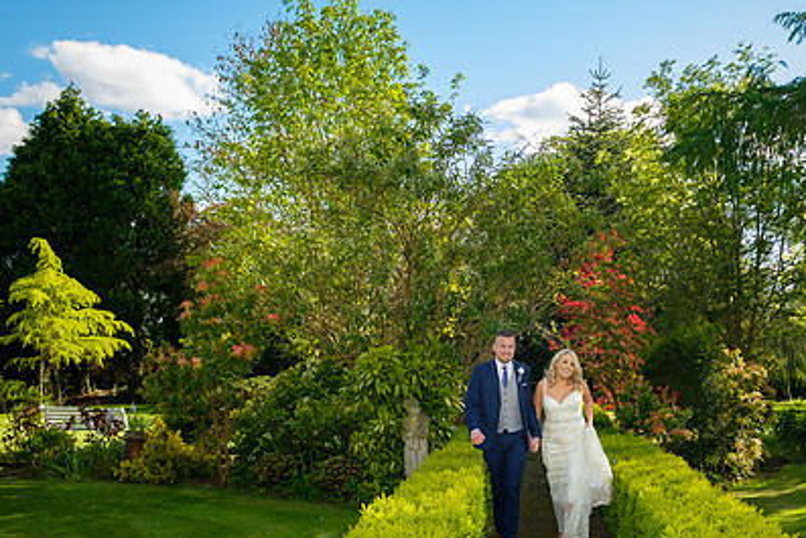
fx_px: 941
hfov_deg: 45.6
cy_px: 346
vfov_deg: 31.7
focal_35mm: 42
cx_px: 540
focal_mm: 16
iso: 200
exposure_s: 1/250
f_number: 4
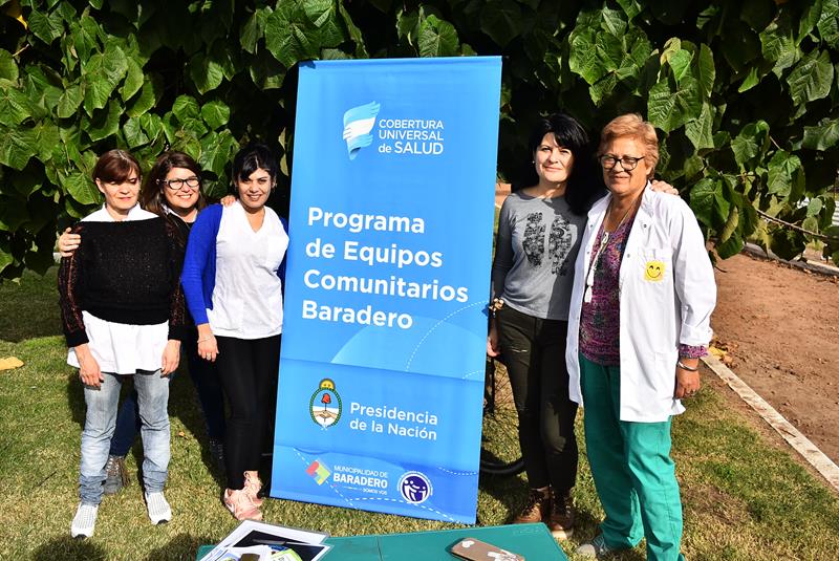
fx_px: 805
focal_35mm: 34
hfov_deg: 55.1
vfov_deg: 38.4
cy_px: 280
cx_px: 420
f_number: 5
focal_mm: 23
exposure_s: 1/640
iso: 100
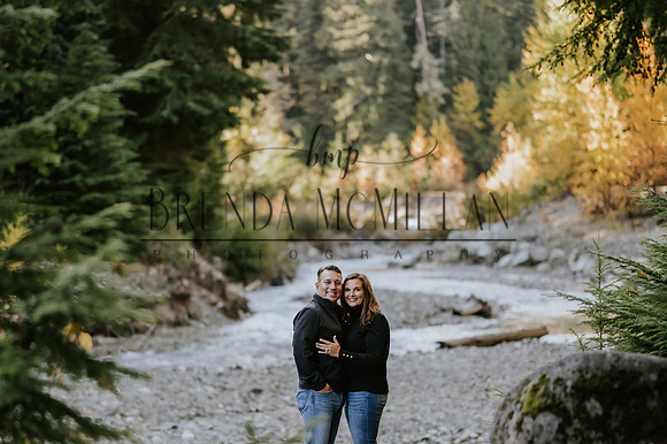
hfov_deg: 18.8
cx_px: 280
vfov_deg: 12.5
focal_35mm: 109
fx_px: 2017
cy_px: 279
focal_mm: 85
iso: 500
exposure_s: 1/1000
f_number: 1.8
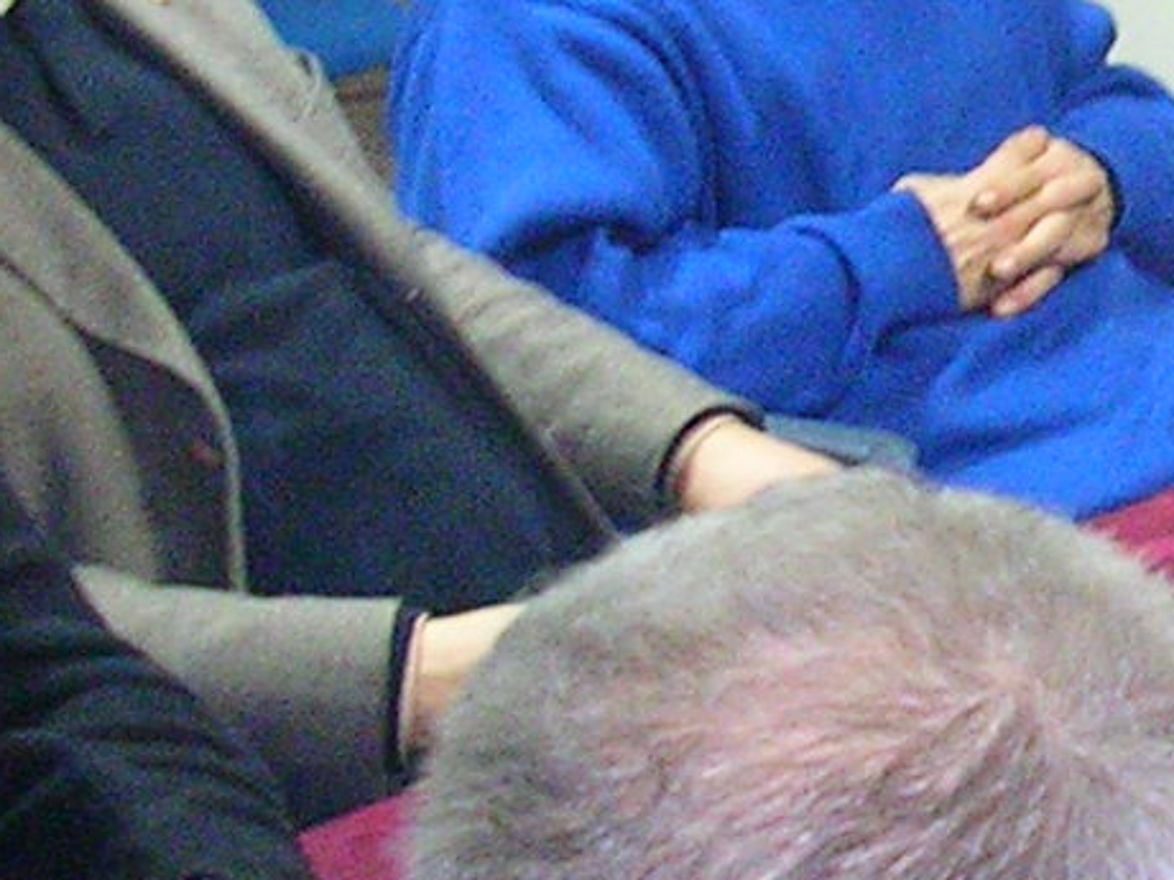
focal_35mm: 169
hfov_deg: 11.4
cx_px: 1478
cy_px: 204
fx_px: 5732
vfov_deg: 8.8
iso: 200
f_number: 2.8
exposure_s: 1/3.9
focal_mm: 5.8
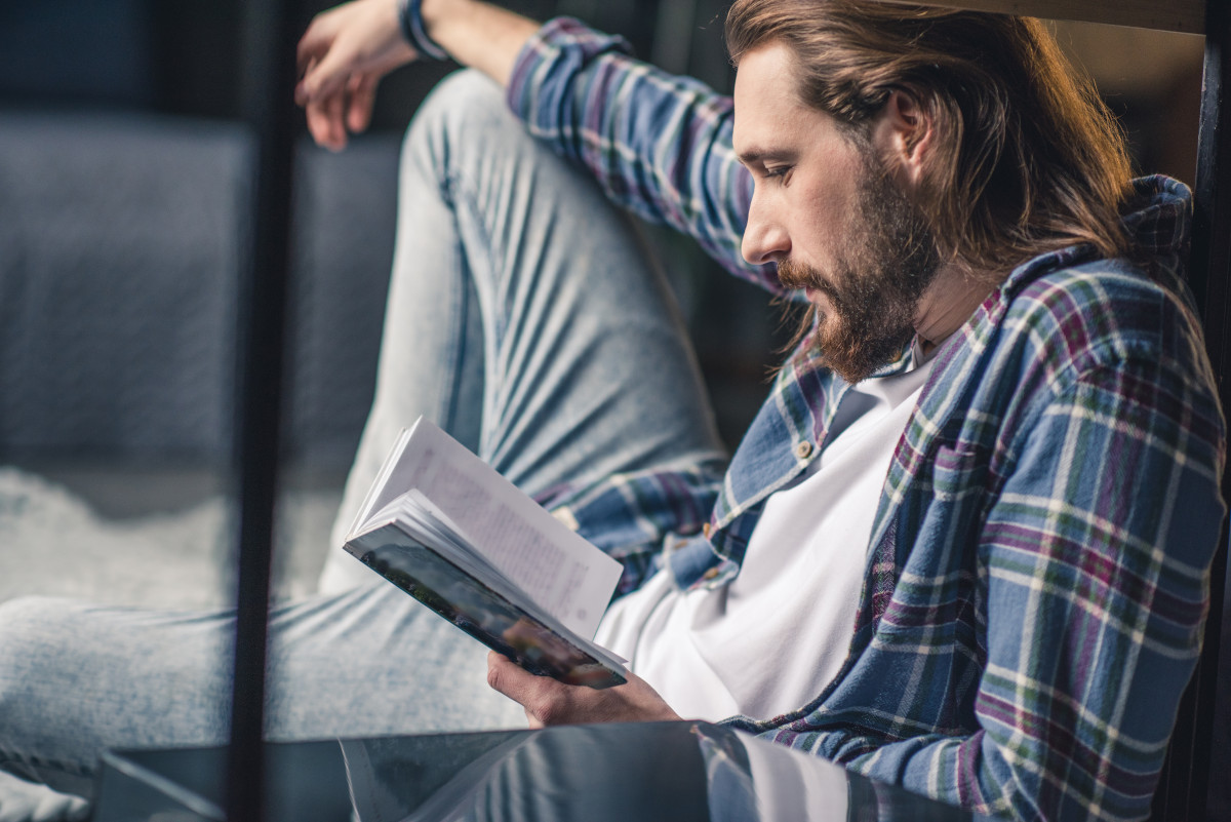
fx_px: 2907
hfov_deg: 23.9
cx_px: 616
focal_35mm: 85
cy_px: 411
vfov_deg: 16.1
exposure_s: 1/200
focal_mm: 85
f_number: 2.2
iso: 500
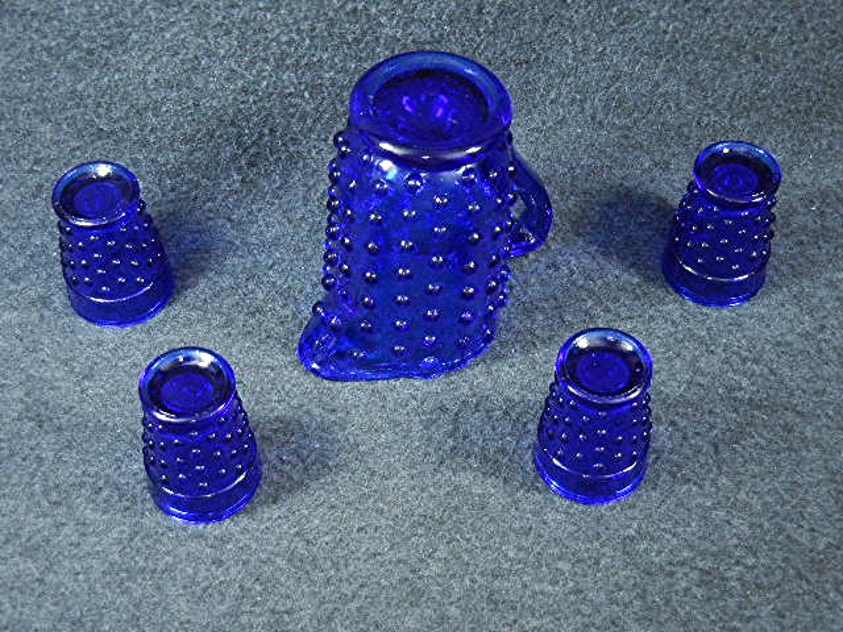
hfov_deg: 32.7
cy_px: 316
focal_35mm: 59
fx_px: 1437
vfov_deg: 24.8
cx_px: 422
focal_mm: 10.6
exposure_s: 1/30
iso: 800
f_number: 4
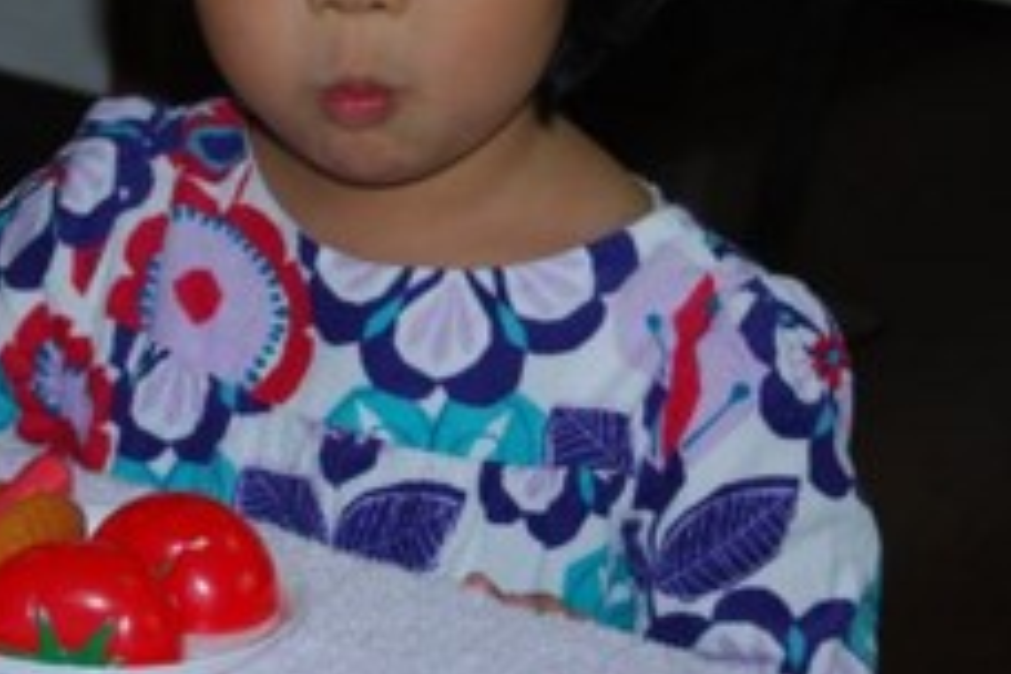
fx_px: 4577
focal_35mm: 163
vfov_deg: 8.4
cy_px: 78
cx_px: 319
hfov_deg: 12.6
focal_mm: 55
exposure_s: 1/60
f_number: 5.6
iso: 200
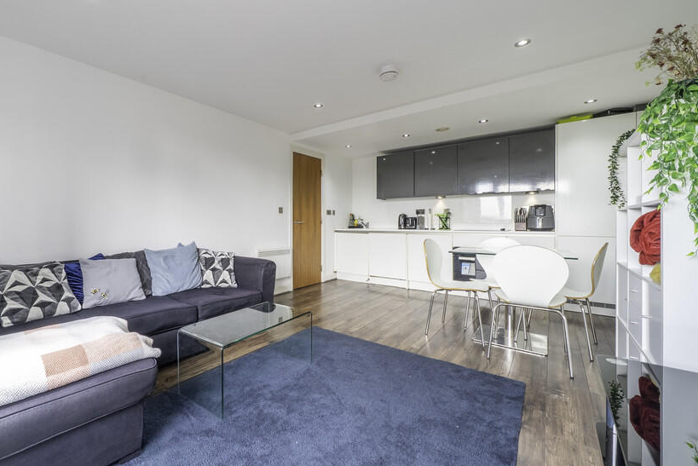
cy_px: 223
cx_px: 291
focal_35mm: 15
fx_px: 291
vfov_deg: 77.4
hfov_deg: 99.4
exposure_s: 1/20
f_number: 13
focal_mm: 12
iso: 320
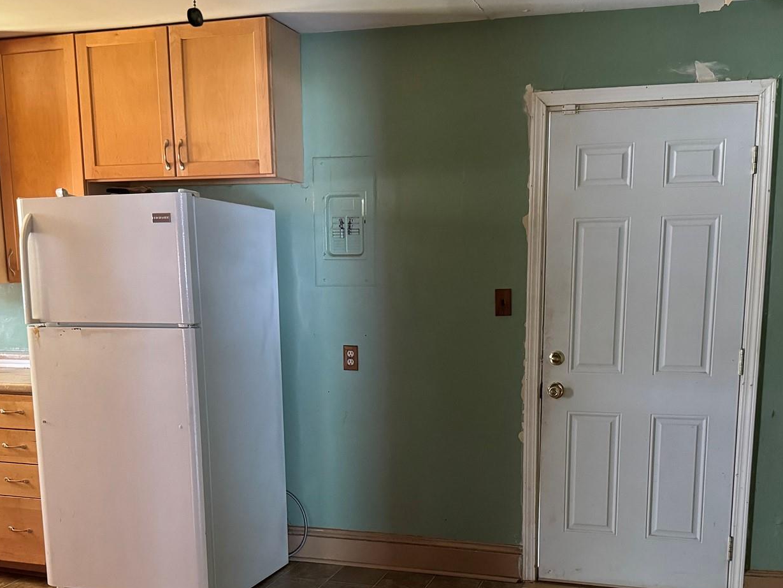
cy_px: 441
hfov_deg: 46.7
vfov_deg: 35.2
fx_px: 905
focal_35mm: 40
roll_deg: -0.1
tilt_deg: -11.0
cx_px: 433
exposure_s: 1/37
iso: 1000
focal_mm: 6.76
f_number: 1.78
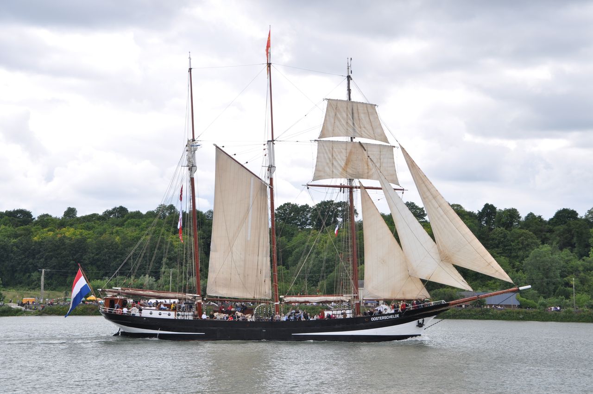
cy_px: 197
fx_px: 1481
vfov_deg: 15.1
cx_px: 296
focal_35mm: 90
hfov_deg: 22.6
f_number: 7.1
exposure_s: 1/250
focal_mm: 60
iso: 200
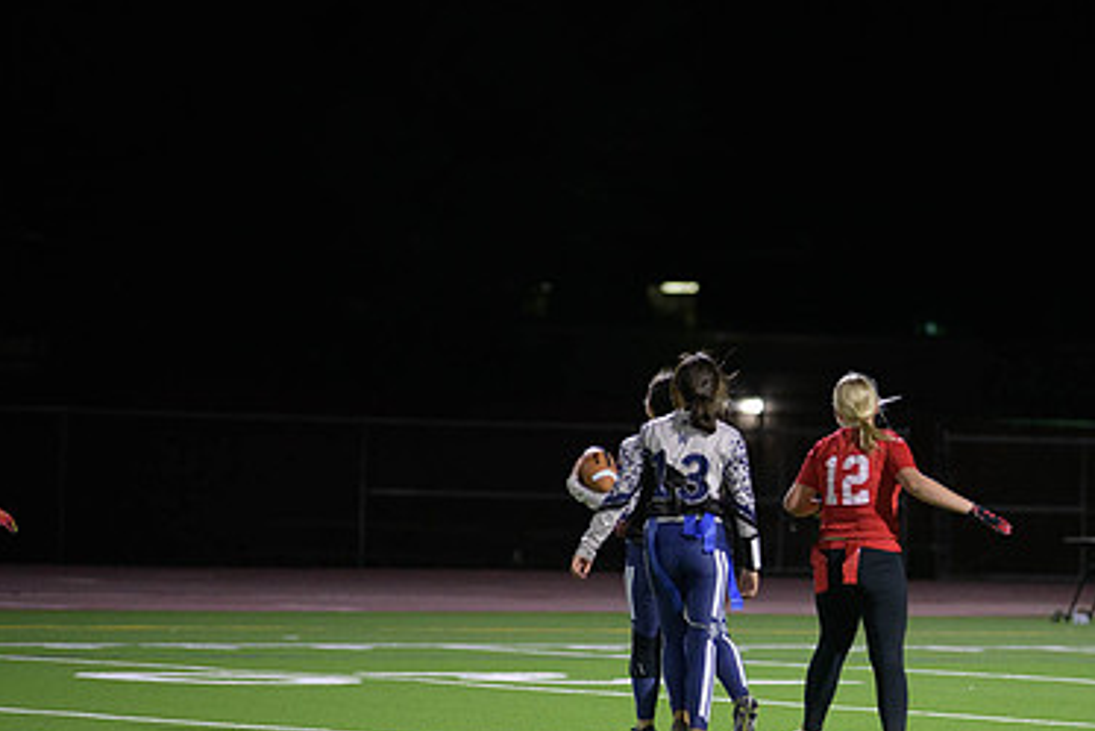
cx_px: 848
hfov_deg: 7.3
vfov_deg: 4.9
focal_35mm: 280
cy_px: 536
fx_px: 8520
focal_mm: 180
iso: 3600
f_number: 2.8
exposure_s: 1/640
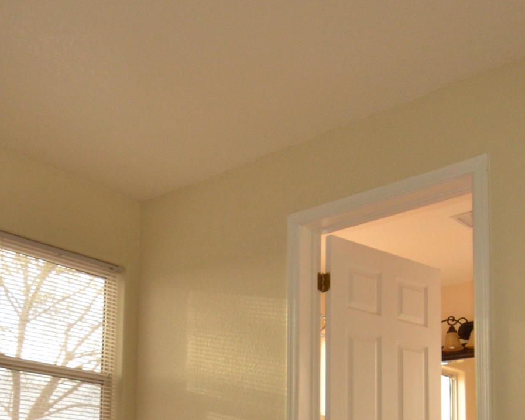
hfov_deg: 39.3
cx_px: 200
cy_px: 416
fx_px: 730
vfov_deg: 30.0
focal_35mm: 47
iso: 1000
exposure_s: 1/60
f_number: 5.6
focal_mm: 10
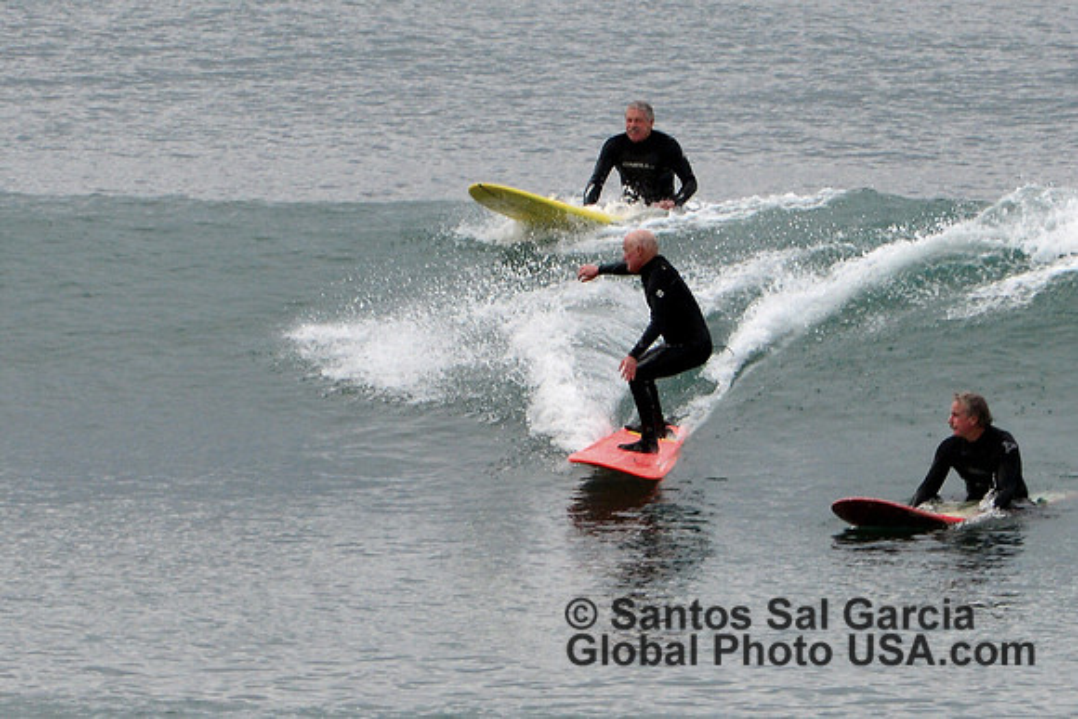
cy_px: 360
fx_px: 16473
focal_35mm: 550
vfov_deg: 2.5
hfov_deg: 3.7
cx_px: 539
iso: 1000
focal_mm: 550
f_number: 13
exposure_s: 1/500
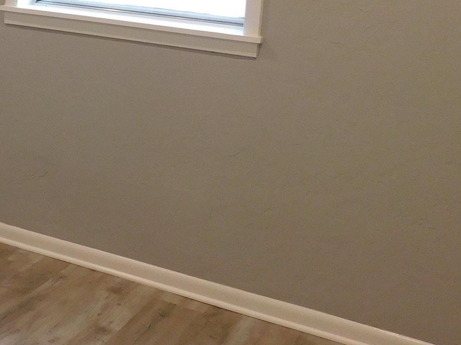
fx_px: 919
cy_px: 10
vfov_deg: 20.7
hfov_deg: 24.8
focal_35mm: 69
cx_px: -122
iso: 160
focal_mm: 4
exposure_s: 1/30
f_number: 3
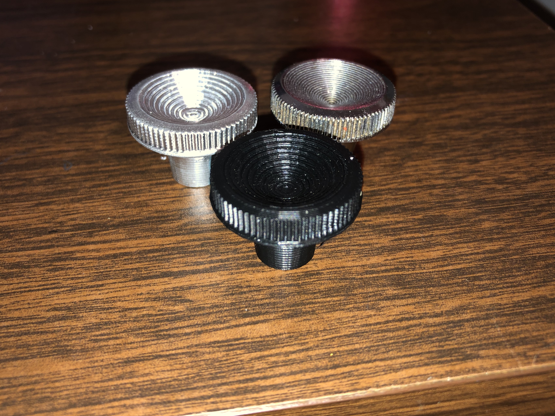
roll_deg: -0.7
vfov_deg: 42.9
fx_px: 529
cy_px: 191
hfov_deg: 55.4
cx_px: 276
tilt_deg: -40.0
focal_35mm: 33
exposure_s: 1/5
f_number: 1.8
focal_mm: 3.99
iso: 20
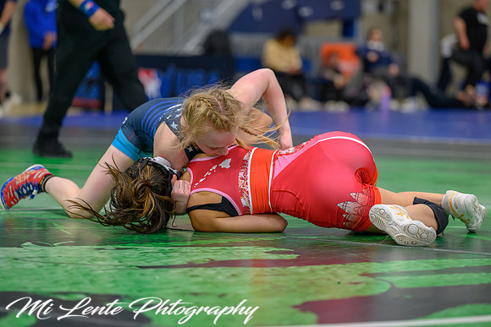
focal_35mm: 130
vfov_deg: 10.6
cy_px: 152
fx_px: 1770
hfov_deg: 15.8
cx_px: 248
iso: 1800
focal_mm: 120
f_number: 2.8
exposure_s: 1/800
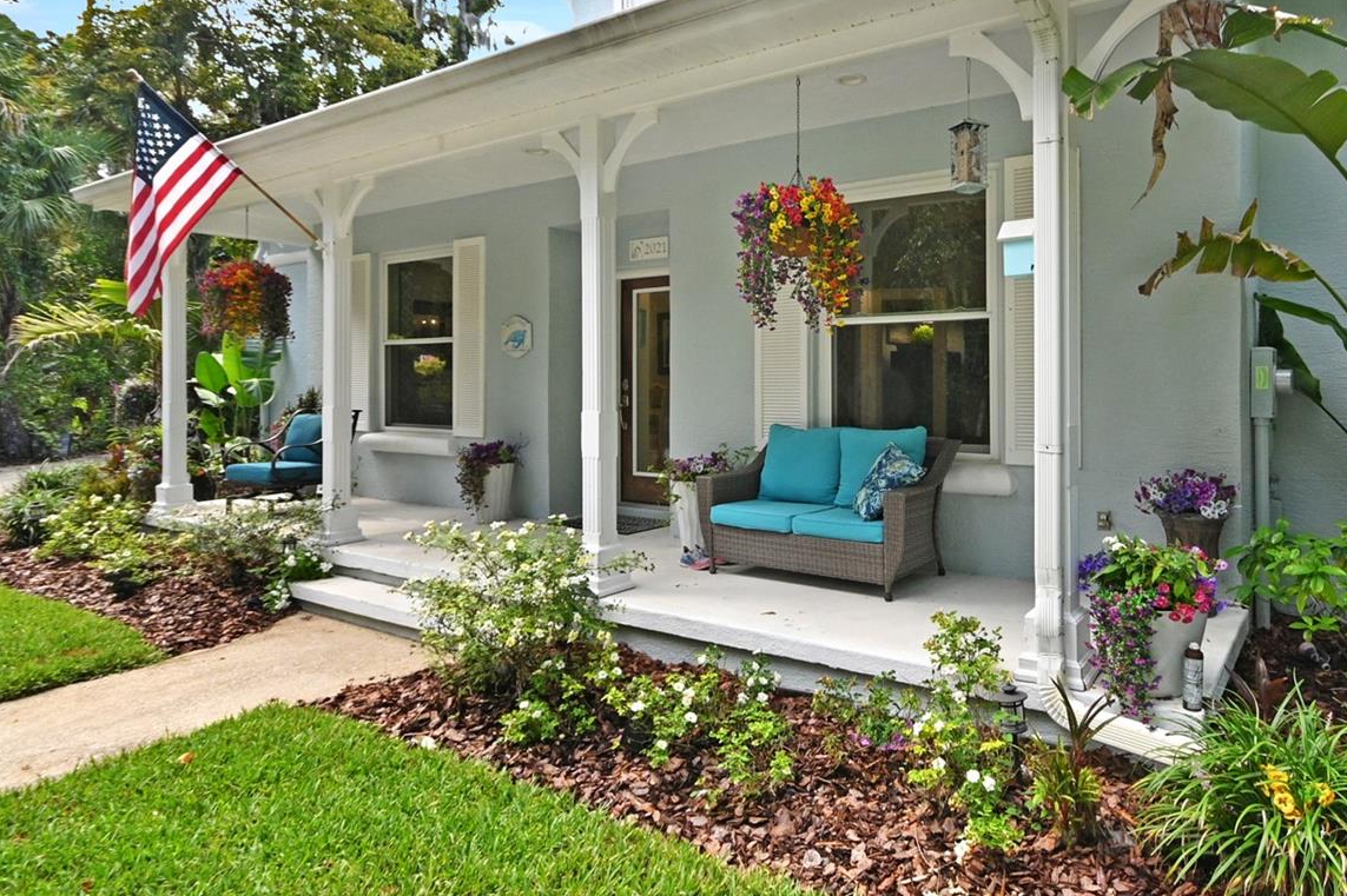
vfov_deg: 59.1
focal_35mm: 21
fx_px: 785
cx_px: 869
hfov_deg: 79.2
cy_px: 374
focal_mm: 10
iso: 1000
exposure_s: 1/320
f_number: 9
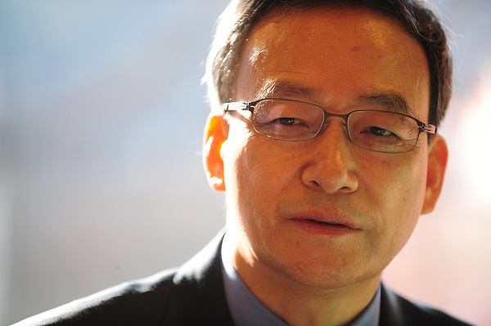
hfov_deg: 10.3
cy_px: 163
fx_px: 2725
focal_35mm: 200
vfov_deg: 6.9
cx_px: 246
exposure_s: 1/400
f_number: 3.5
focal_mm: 200
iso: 800
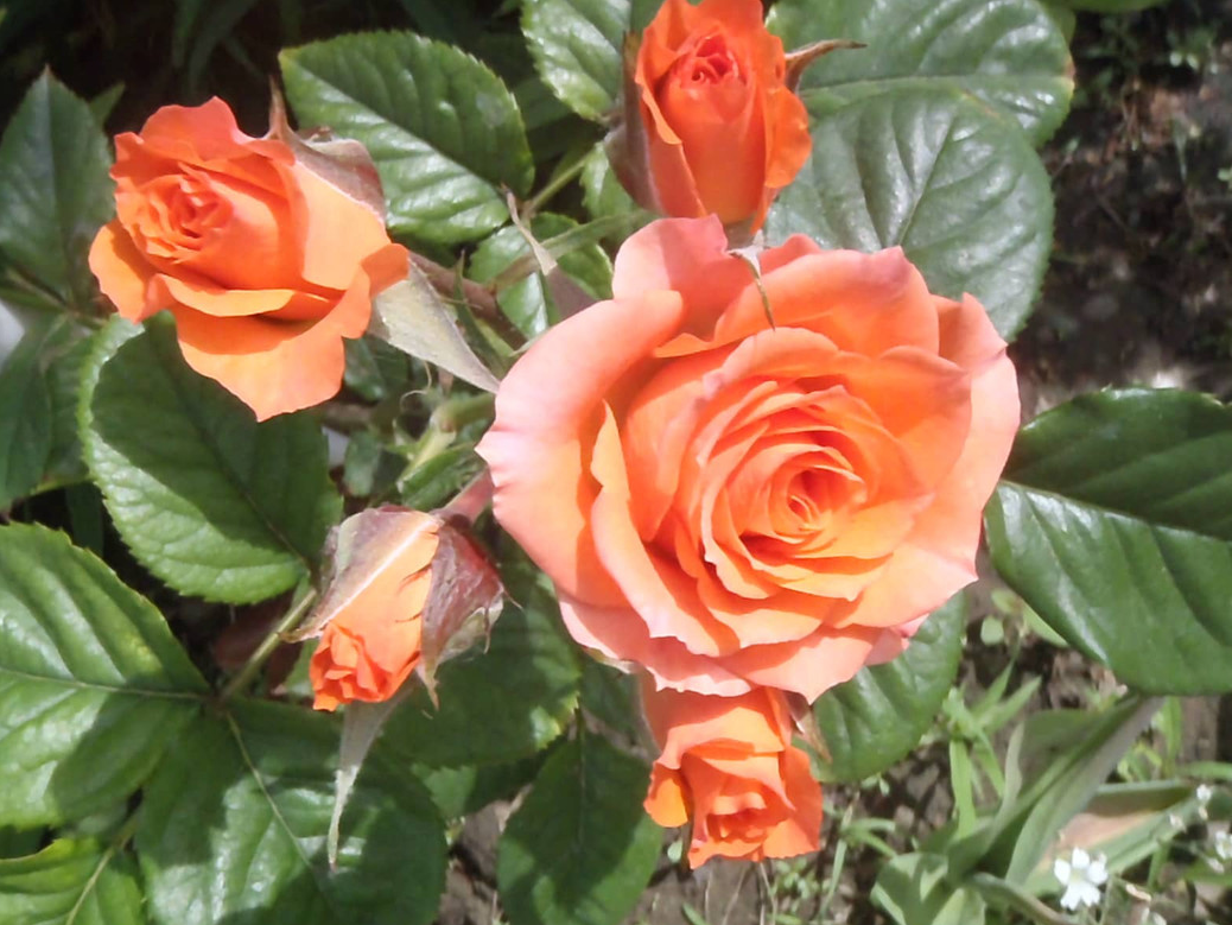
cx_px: 631
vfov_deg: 38.7
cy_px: 474
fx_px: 1317
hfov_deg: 50.1
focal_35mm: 37
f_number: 9
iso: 800
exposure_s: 1/800
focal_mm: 6.53
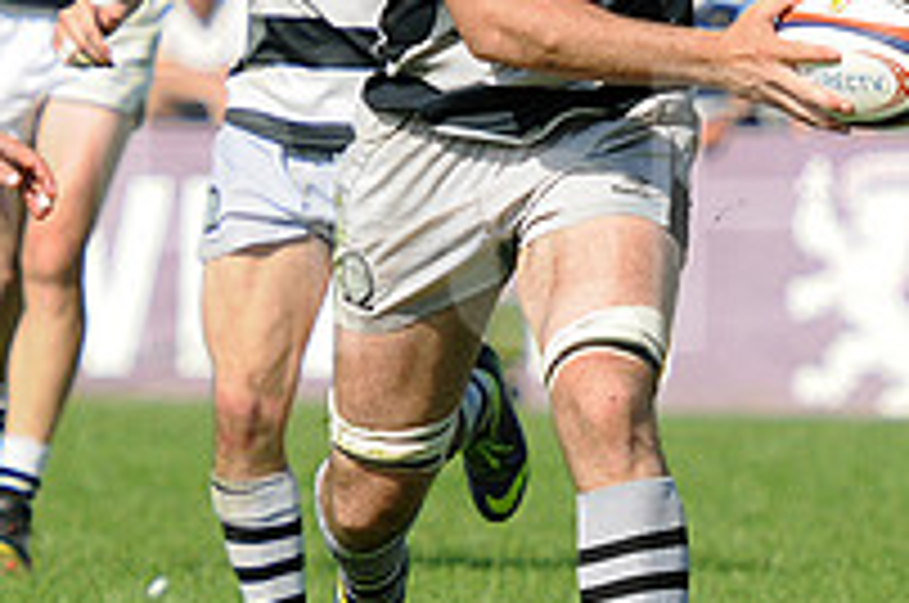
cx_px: 459
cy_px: 200
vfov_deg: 1.5
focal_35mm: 905
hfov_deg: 2.3
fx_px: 22815
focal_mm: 210
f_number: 4
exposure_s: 1/1250
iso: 320
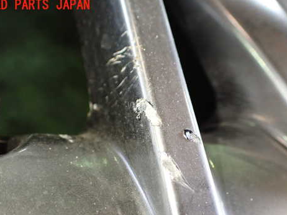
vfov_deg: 36.5
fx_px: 323
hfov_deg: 47.8
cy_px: 137
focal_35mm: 39
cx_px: 163
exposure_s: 1/125
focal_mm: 5.4
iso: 640
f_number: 2.3
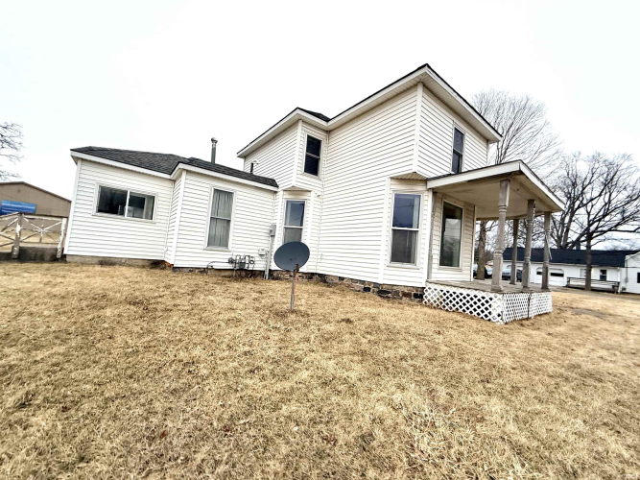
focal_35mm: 14
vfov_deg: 85.7
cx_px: 320
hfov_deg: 102.1
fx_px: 259
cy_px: 240
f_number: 2.2
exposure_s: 1/99
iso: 100
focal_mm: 2.22
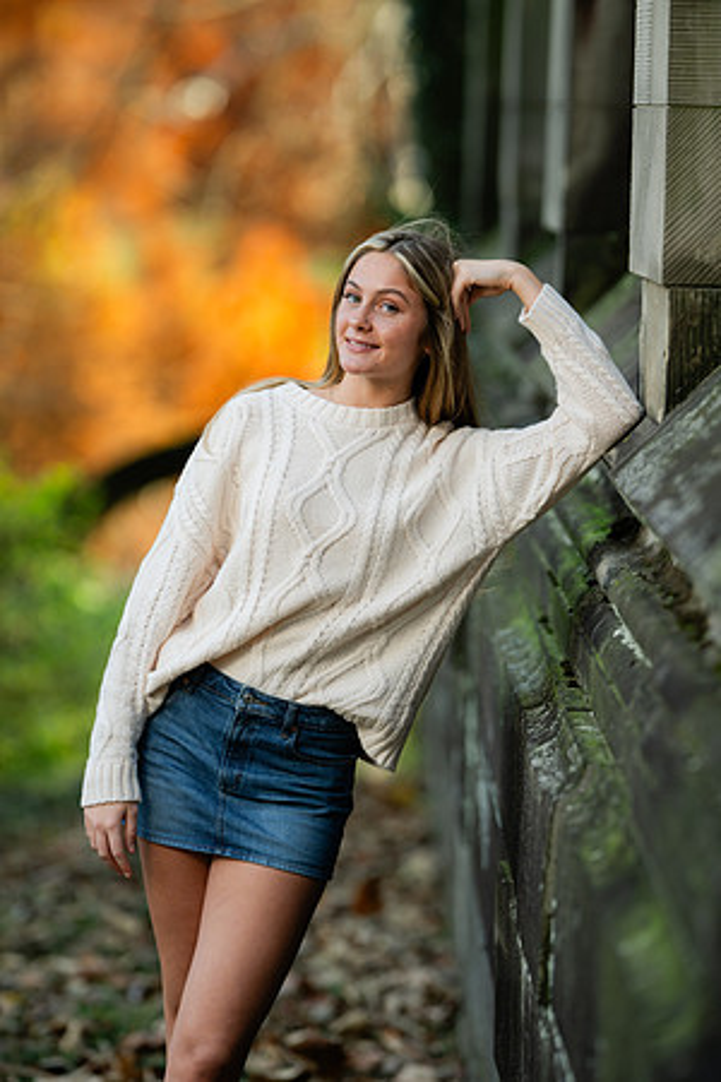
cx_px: 360
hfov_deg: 10.2
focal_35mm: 135
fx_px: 4055
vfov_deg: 15.2
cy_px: 541
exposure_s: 1/640
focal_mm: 135
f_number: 1.8
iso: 200
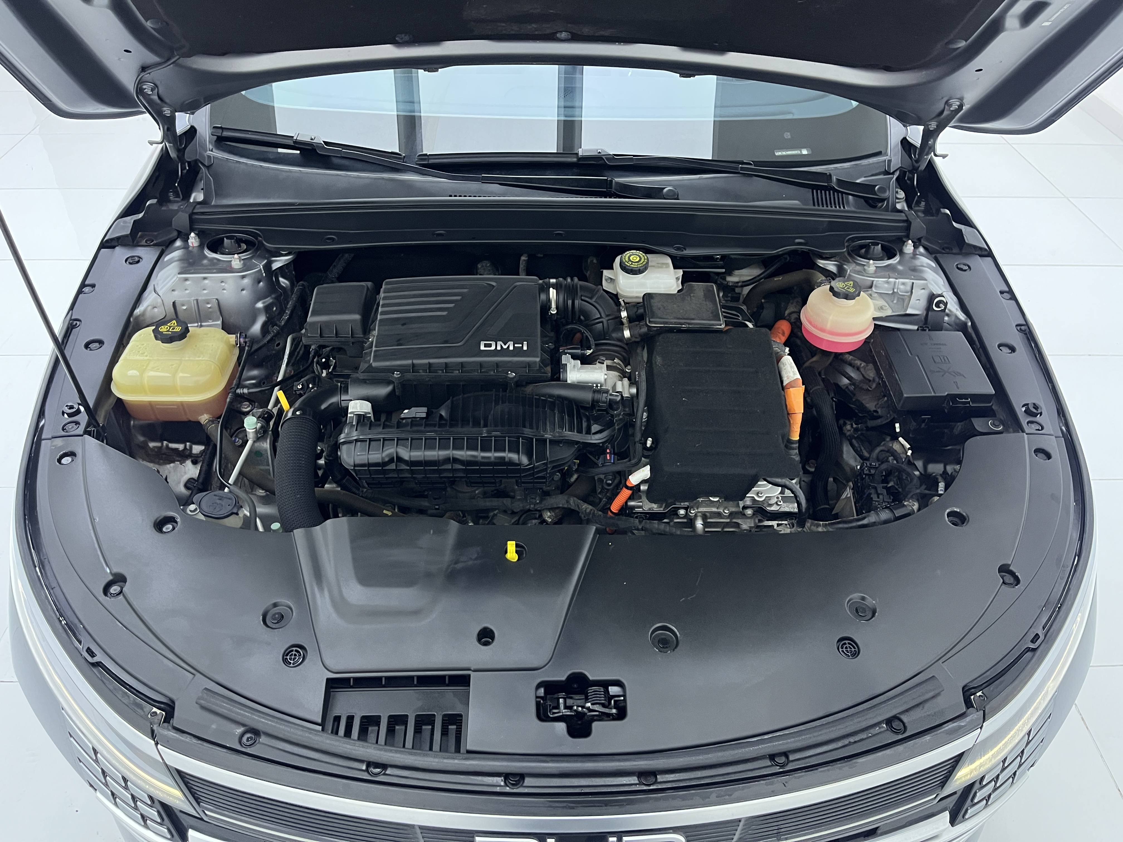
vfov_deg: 53.1
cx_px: 562
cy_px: 421
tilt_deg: -40.9
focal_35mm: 26
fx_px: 843
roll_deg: -1.9
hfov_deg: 67.3
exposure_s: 1/60
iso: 400
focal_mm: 5.1
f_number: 1.6
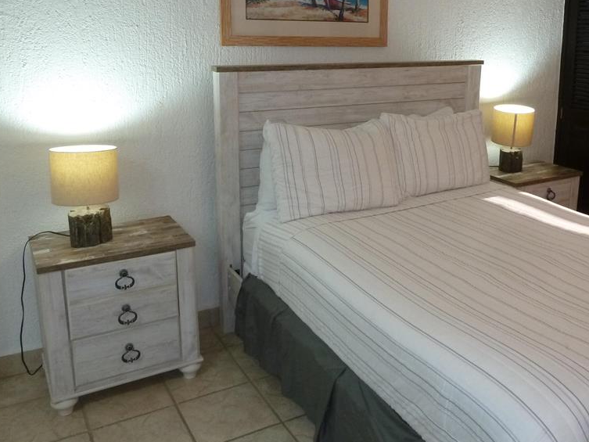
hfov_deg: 53.4
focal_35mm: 34
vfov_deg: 41.4
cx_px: 365
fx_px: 579
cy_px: 160
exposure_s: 1/30
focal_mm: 4.1
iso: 250
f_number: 3.3
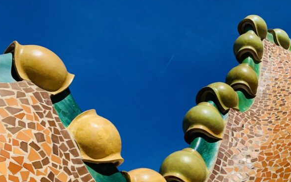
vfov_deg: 26.1
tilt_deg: +34.8
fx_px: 381
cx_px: 247
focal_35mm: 48
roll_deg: +1.0
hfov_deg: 39.6
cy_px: 160
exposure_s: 1/4673
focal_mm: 4.25
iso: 25
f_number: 1.8
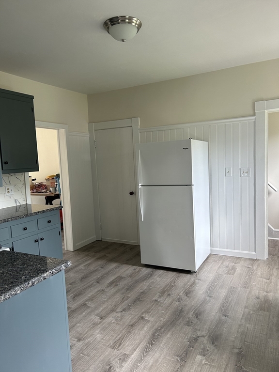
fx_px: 279
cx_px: 140
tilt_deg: -5.6
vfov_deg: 67.3
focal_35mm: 26
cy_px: 186
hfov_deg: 53.1
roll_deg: +2.3
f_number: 1.5
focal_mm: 5.7
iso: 80
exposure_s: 1/121
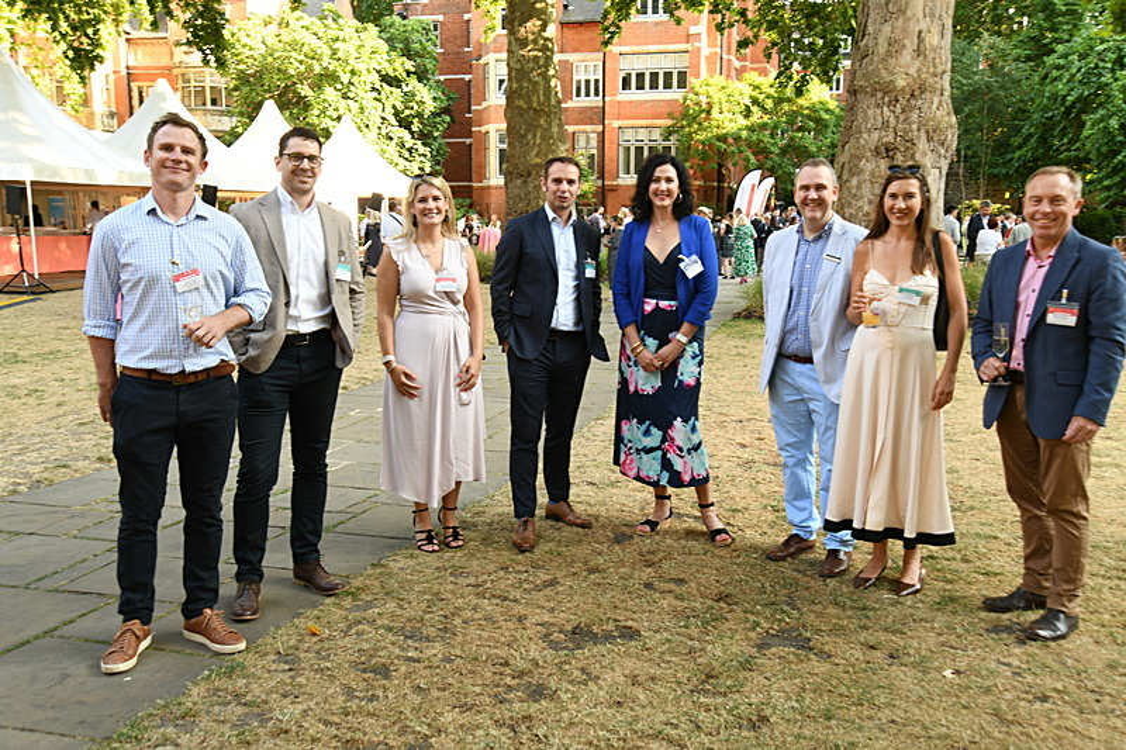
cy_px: 375
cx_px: 563
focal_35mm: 34
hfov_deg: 55.8
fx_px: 1063
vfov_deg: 38.9
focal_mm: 34
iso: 400
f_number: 6.3
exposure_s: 1/50
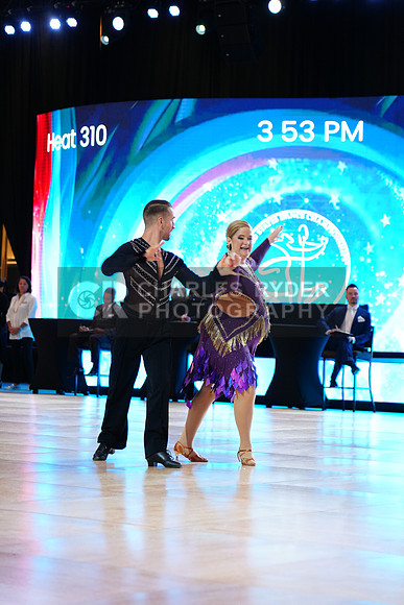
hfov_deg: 13.0
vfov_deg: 19.5
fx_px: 1766
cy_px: 302
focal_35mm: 105
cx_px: 202
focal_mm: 105
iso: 2000
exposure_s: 1/200
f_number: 4
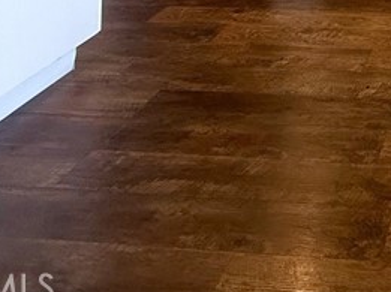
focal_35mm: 55
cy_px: -267
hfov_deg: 29.9
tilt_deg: +2.2
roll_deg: -0.9
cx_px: 469
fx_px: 620
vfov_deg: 18.8
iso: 160
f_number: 2.2
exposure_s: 1/120
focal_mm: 2.22
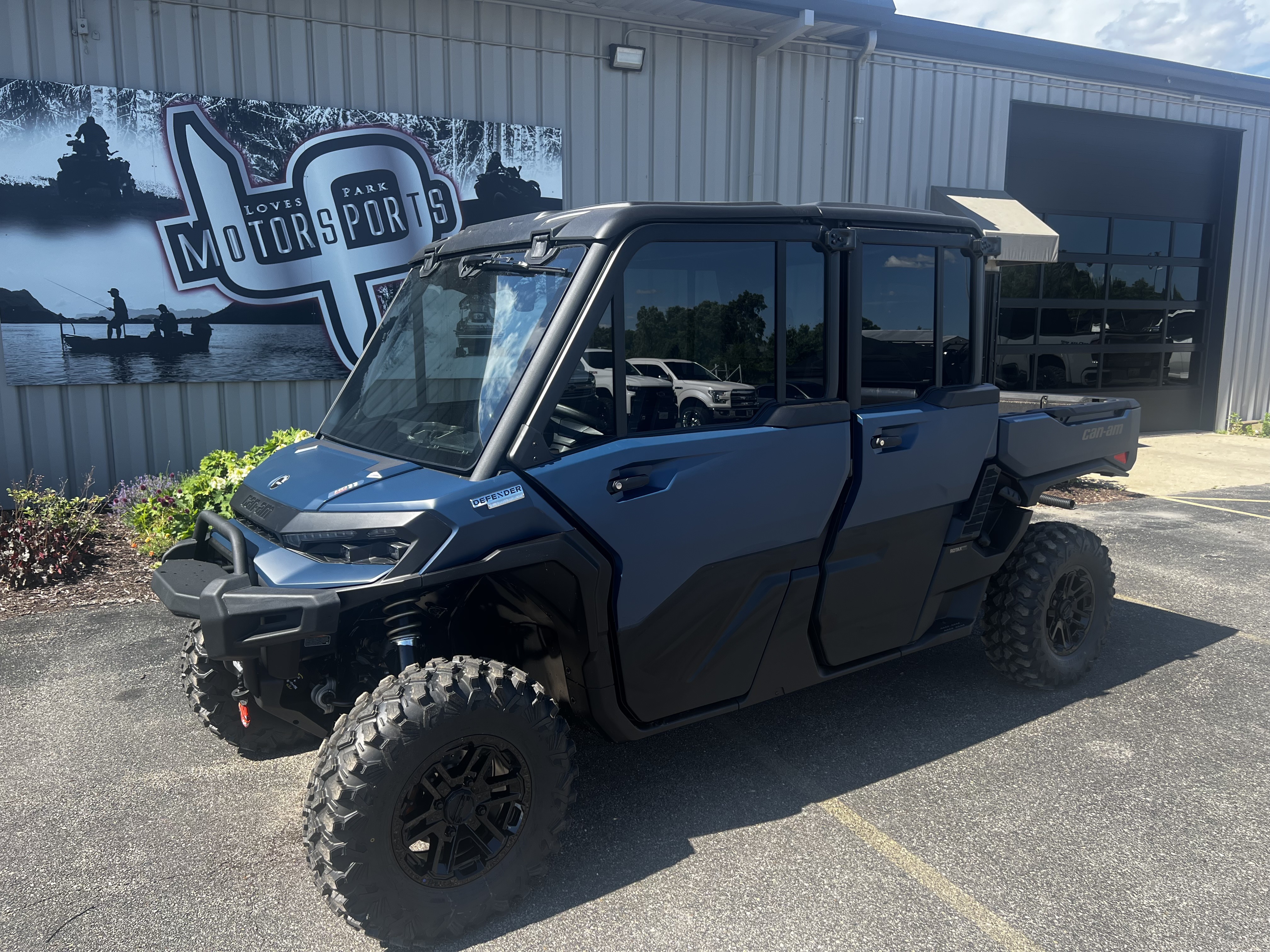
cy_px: 476
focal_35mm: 26
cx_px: 635
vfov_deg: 53.1
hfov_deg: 67.3
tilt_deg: -7.6
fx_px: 954
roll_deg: -0.2
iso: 50
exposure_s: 1/1089
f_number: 1.5
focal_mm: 5.7
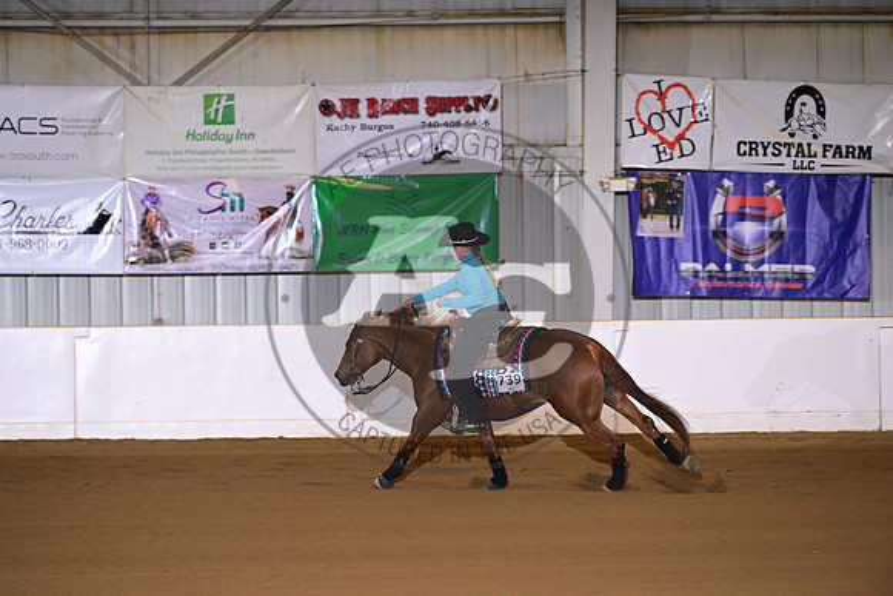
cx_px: 446
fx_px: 4962
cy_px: 298
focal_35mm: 200
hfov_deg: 10.3
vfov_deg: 6.9
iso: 2000
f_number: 4
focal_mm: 200
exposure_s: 1/200
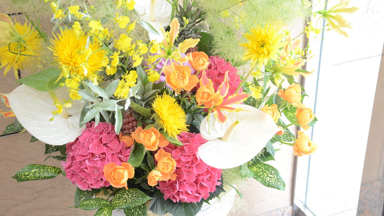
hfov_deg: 37.5
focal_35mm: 56
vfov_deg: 21.6
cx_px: 190
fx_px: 565
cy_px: 92
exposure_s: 1/30
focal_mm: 35
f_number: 4.5
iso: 1000
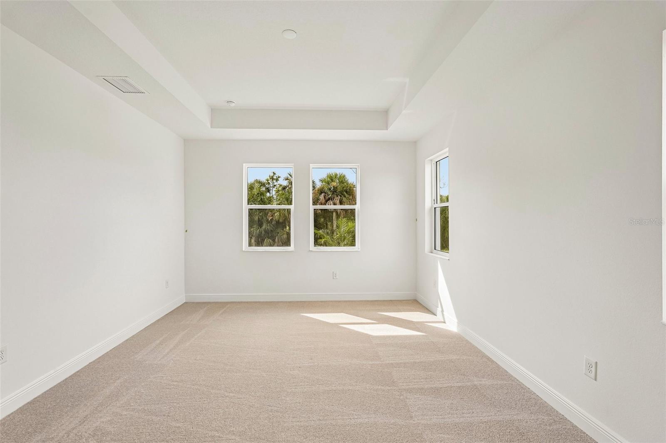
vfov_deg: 73.7
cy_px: 222
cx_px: 333
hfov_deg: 96.7
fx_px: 296
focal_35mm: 16
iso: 400
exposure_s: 1/160
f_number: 8
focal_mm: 16
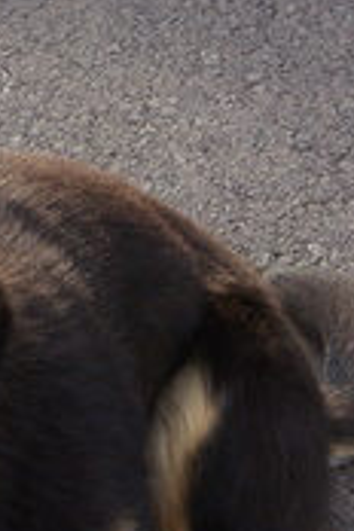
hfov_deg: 9.9
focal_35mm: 138
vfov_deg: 14.8
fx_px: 2035
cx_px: 43
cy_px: 333
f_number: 8
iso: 200
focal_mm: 20
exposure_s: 1/125
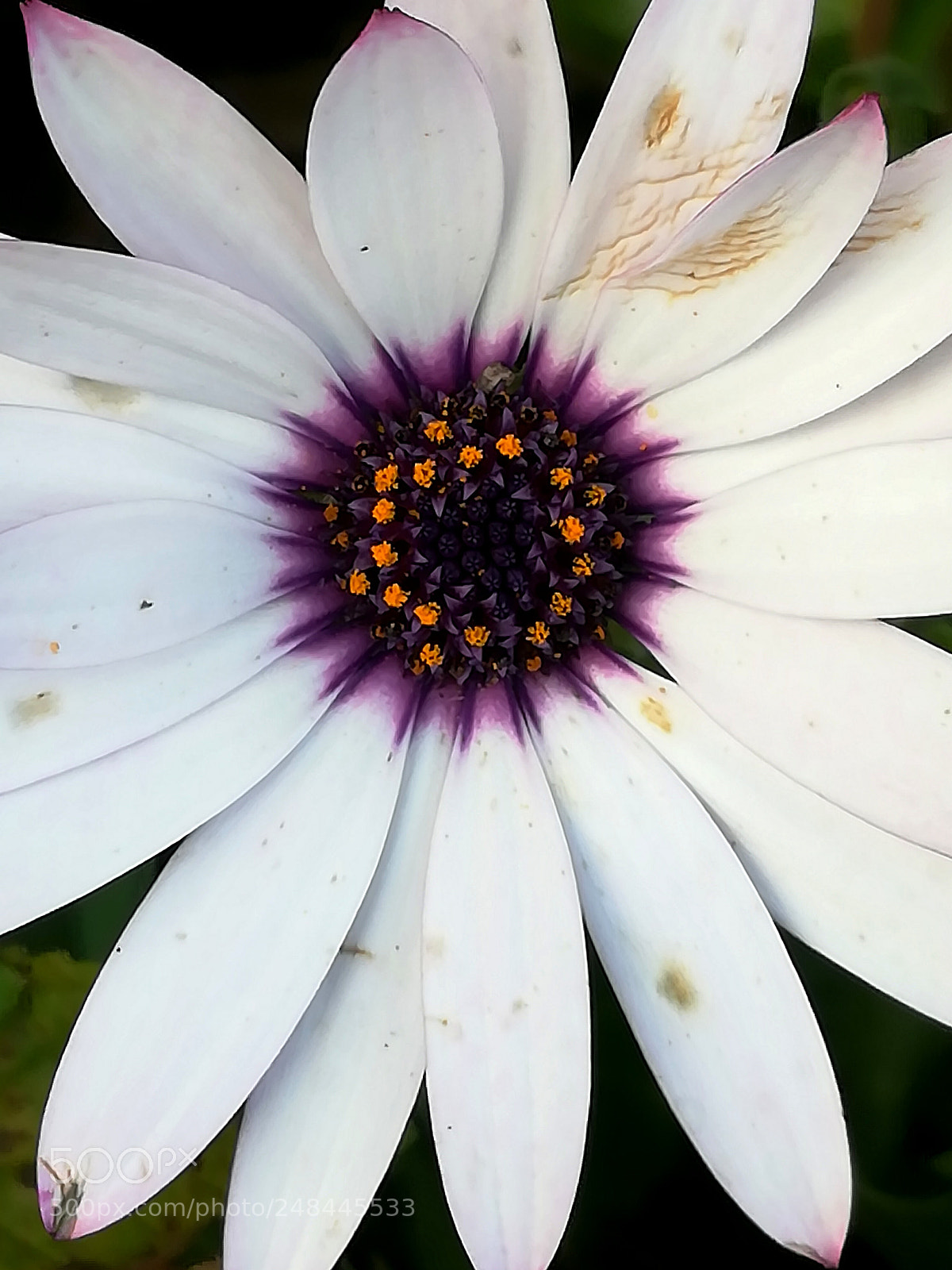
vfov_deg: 20.0
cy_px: 635
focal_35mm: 98
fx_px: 3594
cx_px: 476
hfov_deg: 15.1
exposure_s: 1/120
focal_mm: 3.83
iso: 80
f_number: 2.2
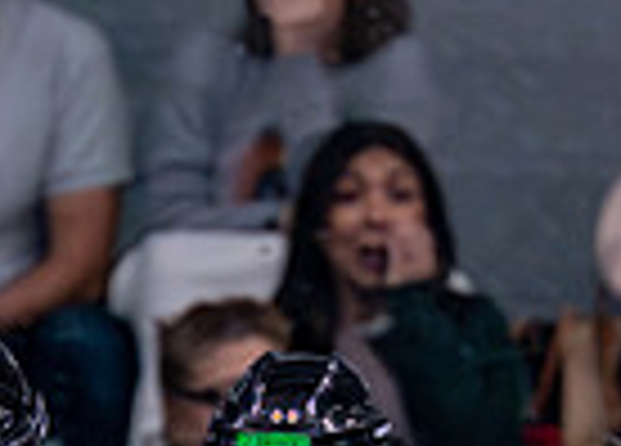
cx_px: 186
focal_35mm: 1259
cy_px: 782
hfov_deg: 1.6
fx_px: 22238
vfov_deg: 1.1
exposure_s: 1/1250
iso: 2500
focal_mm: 200
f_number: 2.8
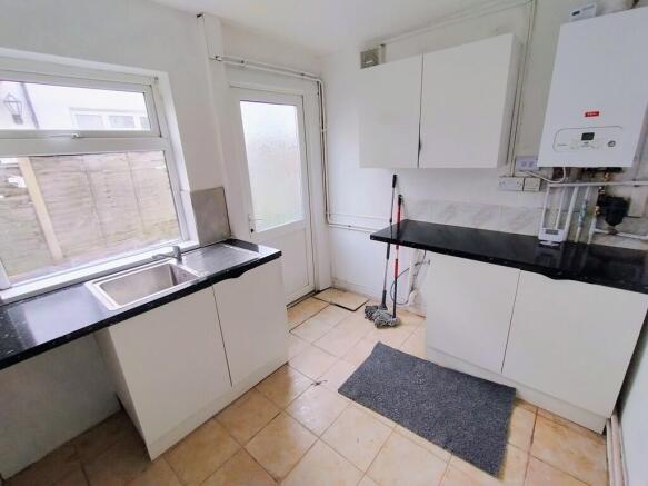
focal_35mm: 16
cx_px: 324
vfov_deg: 78.1
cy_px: 243
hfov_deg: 94.5
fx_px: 299
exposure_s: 1/25
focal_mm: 1.66
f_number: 2.2
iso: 188
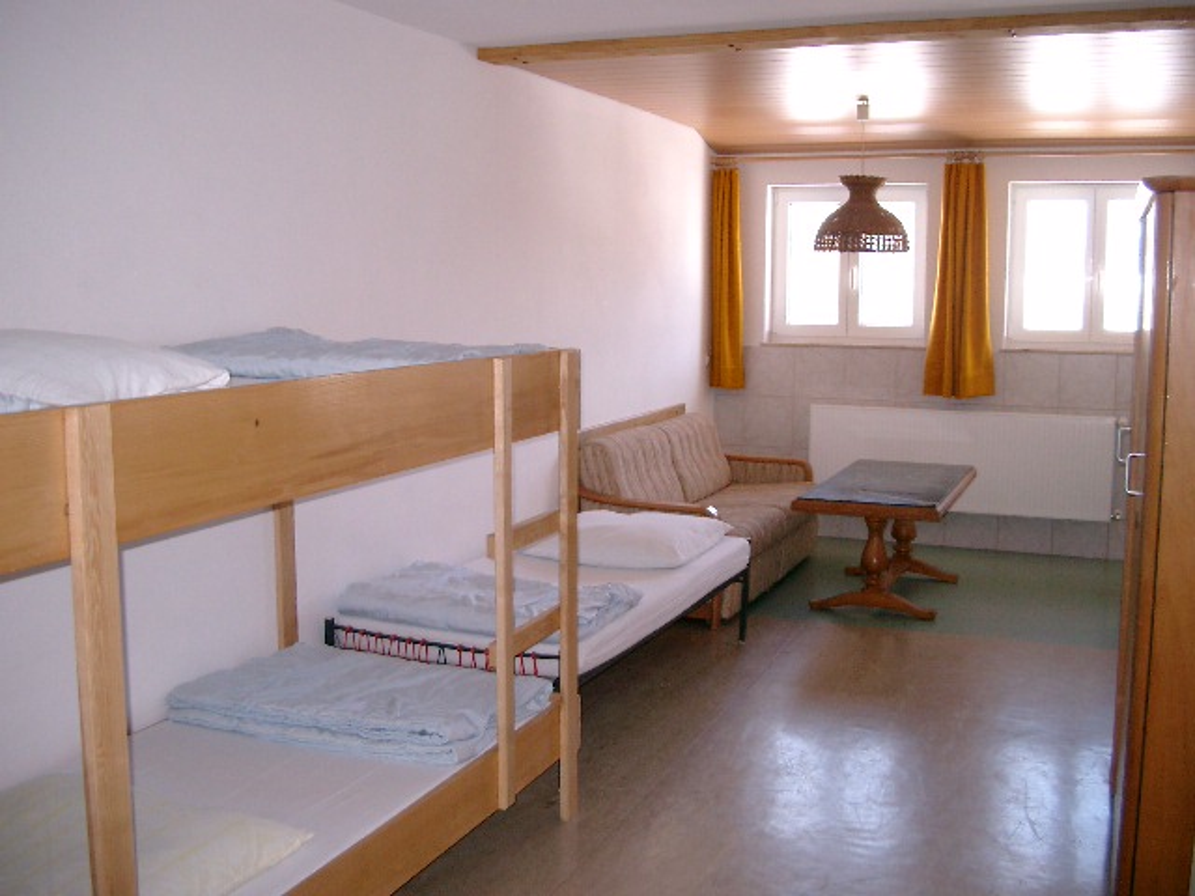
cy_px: 448
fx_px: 1277
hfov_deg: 50.1
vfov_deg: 38.7
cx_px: 598
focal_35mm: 37
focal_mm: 7.6
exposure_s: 1/60
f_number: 2.6
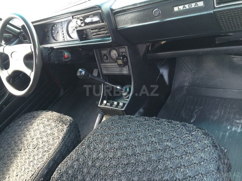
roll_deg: +29.1
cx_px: 121
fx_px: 203
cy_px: 90
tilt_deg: -35.1
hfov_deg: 61.7
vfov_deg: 48.2
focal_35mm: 29
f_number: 2.2
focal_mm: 4.15
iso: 50
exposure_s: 1/33
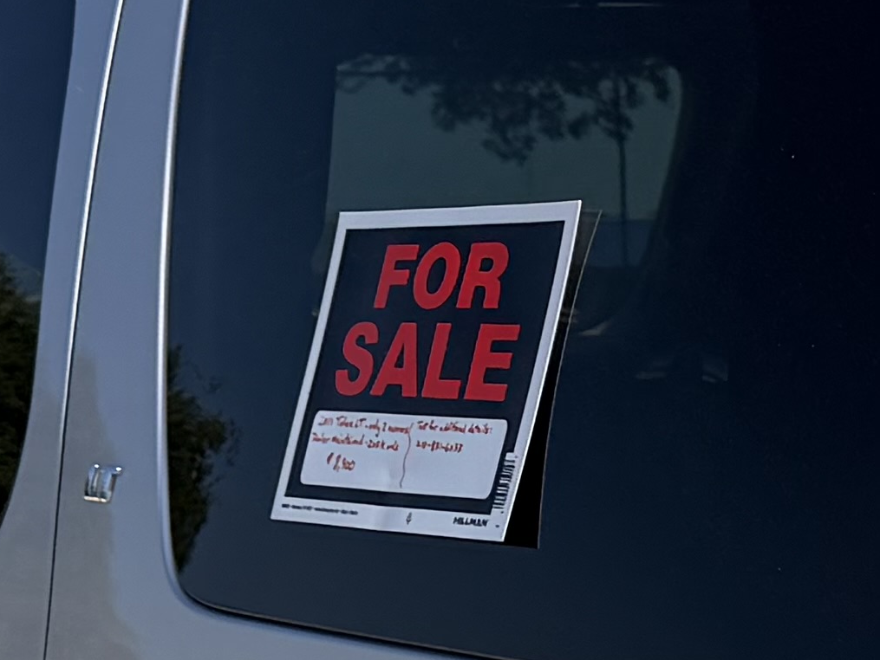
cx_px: 1104
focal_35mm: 135
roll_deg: +1.6
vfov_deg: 10.8
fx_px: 3433
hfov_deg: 14.1
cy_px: 840
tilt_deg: -9.4
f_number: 1.78
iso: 100
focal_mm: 6.76
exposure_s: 1/7353
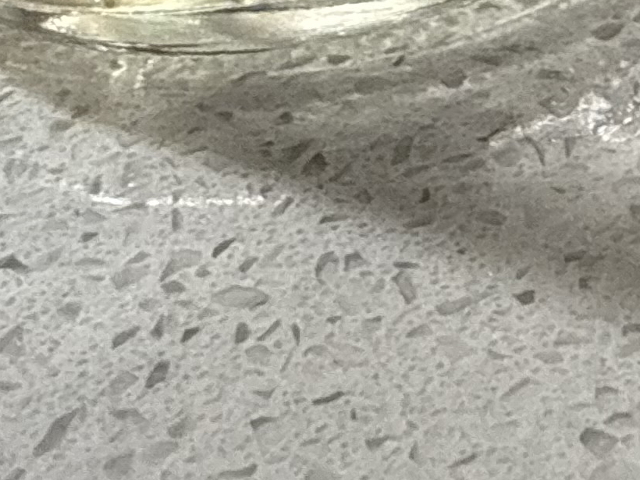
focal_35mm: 118
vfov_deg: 10.9
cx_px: 1346
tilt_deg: -17.2
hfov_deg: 13.7
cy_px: -610
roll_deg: +1.1
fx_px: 2182
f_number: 2.2
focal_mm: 2.22
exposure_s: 1/120
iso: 250
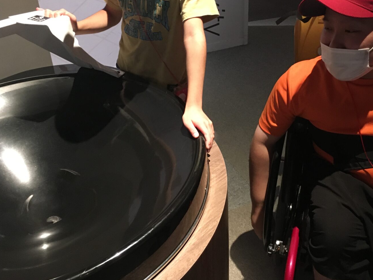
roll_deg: +0.4
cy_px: 95
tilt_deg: -30.8
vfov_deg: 35.6
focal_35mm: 40
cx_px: 214
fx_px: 431
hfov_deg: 46.7
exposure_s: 1/15
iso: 400
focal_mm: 4.15
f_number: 2.2
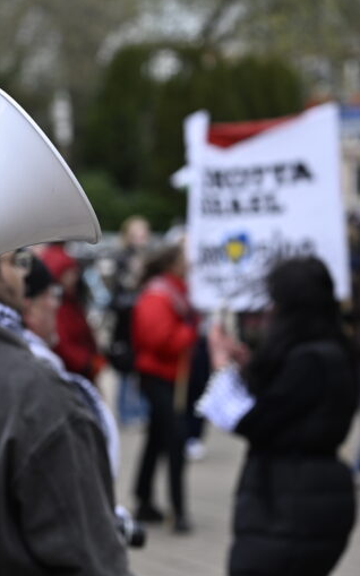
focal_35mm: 169
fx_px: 2654
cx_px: -40
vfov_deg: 12.4
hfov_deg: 7.7
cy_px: 287
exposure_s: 1/500
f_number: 5.6
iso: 220
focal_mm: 110
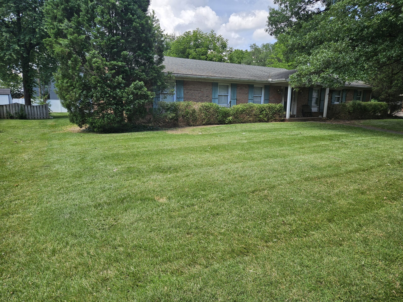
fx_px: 268
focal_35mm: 23
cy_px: 151
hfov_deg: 73.9
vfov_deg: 58.9
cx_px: 202
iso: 25
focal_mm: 5.4
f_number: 1.8
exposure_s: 1/1016
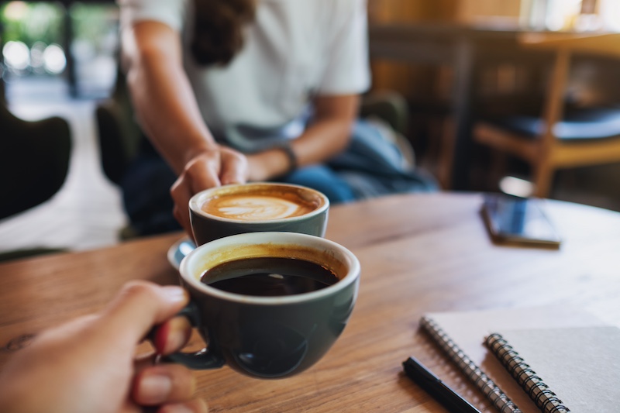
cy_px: 206
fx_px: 603
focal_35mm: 35
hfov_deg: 54.4
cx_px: 310
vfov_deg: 37.8
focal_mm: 23
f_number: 2
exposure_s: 1/40
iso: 200
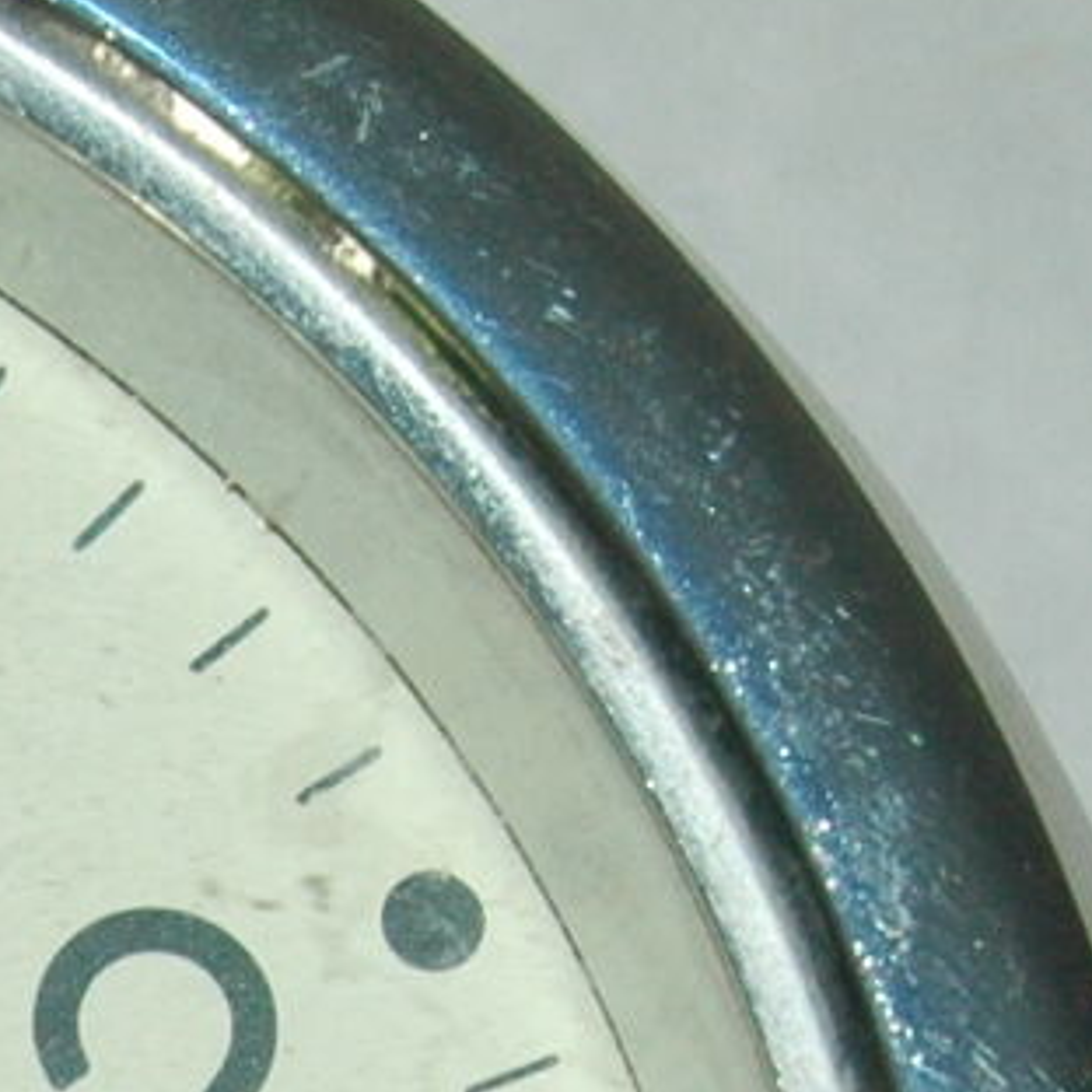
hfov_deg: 6.6
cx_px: -1155
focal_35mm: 256
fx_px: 9137
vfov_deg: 6.7
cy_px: 2020
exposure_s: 1/125
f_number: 7.1
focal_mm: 28
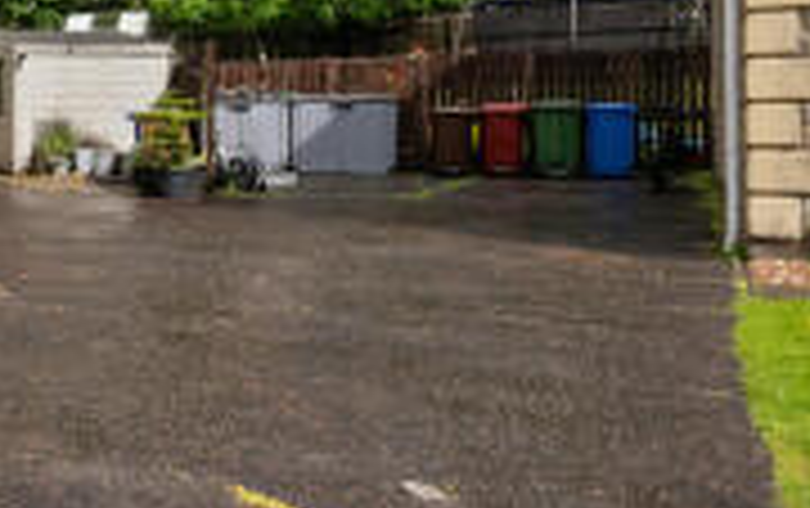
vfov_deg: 29.1
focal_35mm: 43
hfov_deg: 33.8
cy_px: 83
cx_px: -236
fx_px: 950
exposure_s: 1/125
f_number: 22
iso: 640
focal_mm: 16
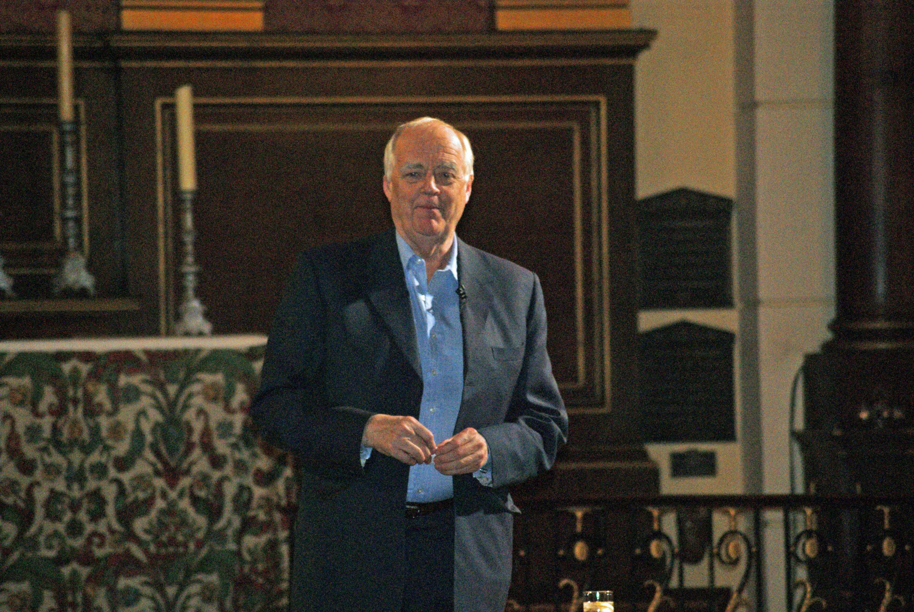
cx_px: 457
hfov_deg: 8.6
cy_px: 306
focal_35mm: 240
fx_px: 6101
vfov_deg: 5.7
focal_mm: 160
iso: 400
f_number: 5
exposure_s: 1/125
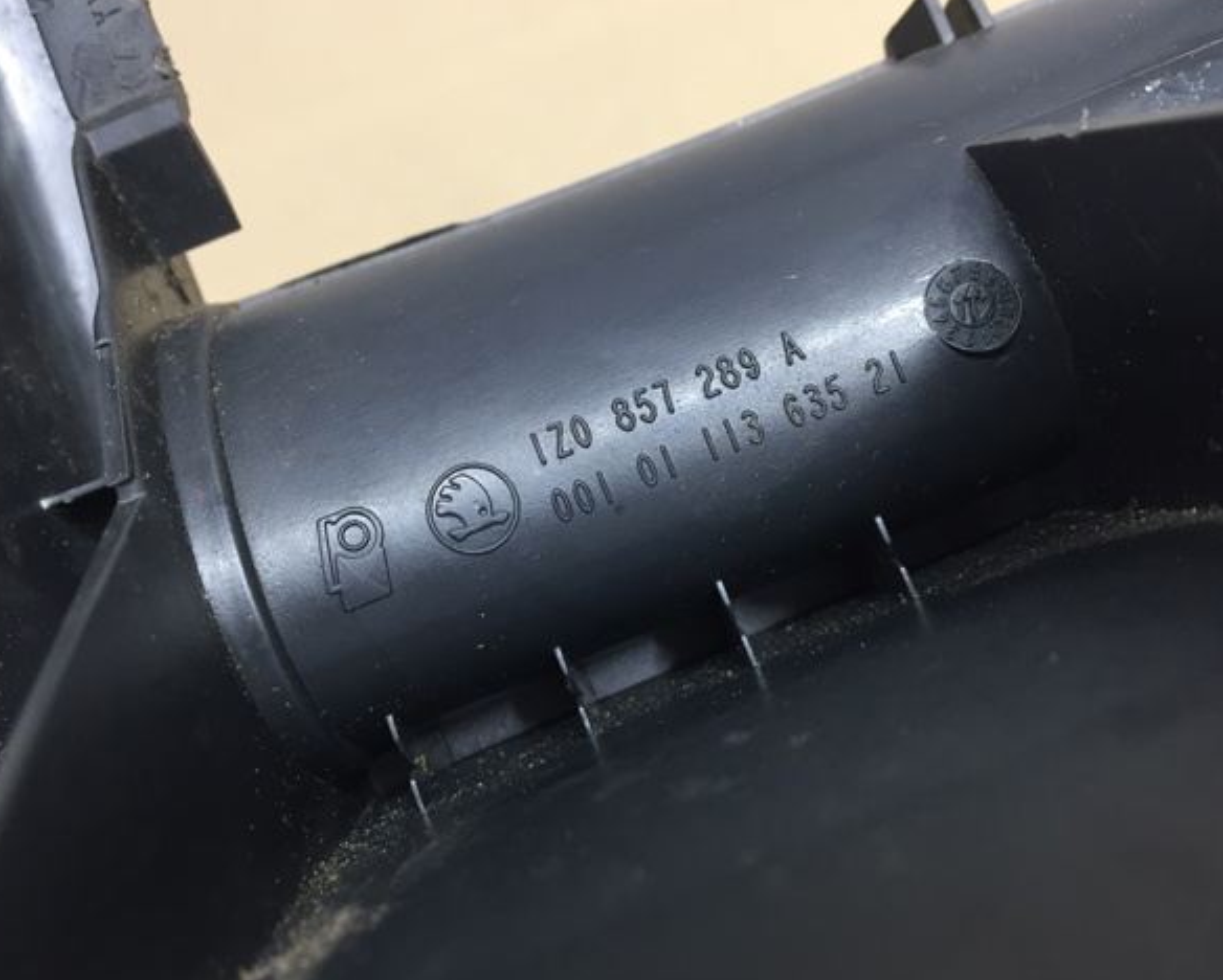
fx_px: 1123
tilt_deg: -45.4
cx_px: 607
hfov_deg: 57.1
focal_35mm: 31
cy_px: 484
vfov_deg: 47.2
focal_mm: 4.15
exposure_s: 1/33
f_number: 2.2
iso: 125
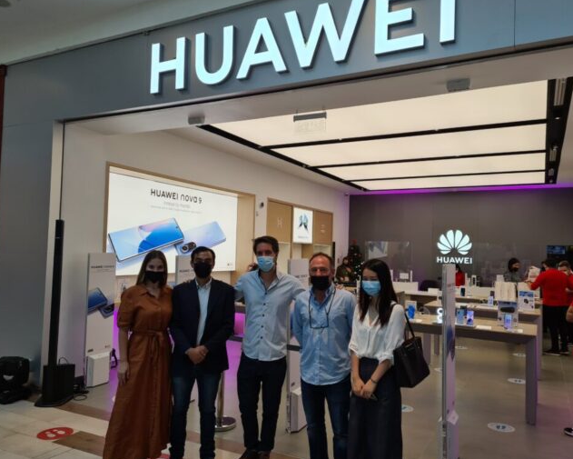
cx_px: 295
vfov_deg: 51.5
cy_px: 229
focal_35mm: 28
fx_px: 475
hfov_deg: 62.2
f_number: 1.8
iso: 50
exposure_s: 1/269
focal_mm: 5.4
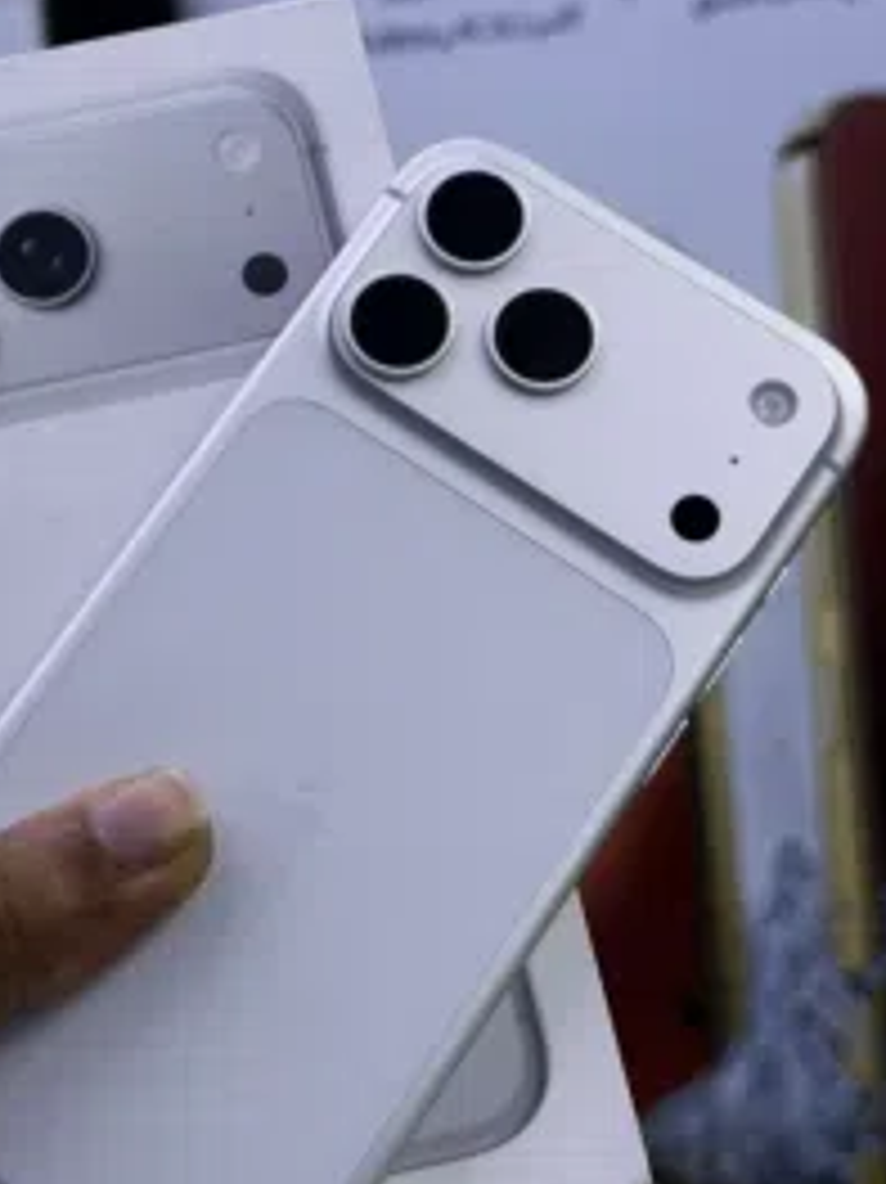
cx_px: 288
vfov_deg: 26.7
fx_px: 2493
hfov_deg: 20.1
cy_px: 522
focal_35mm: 73
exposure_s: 1/425
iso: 64
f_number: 1.78
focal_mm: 6.76
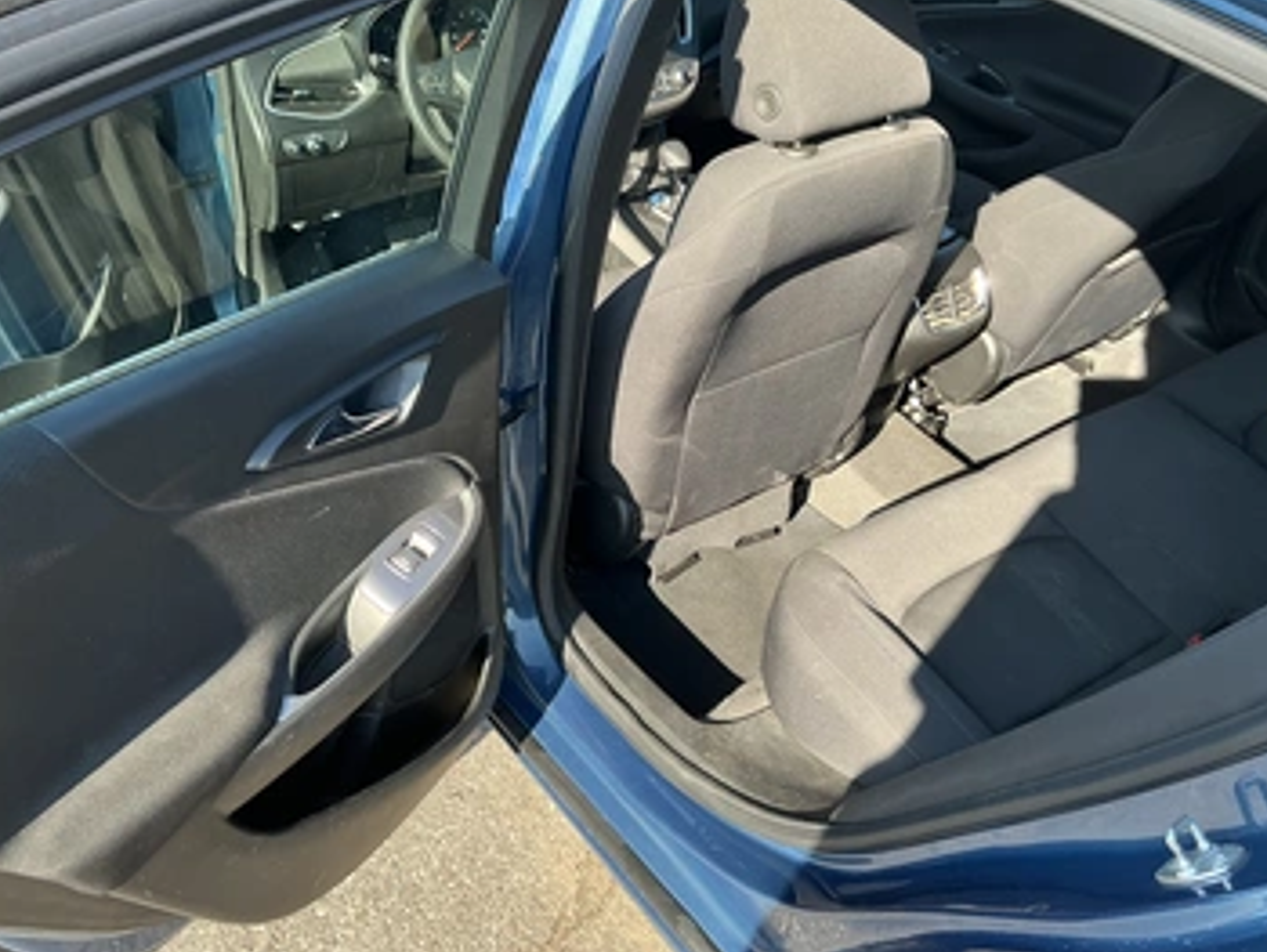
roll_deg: -3.1
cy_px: 485
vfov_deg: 44.2
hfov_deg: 56.6
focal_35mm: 32
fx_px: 1172
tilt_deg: -33.6
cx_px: 557
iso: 20
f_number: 1.8
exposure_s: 1/185
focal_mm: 3
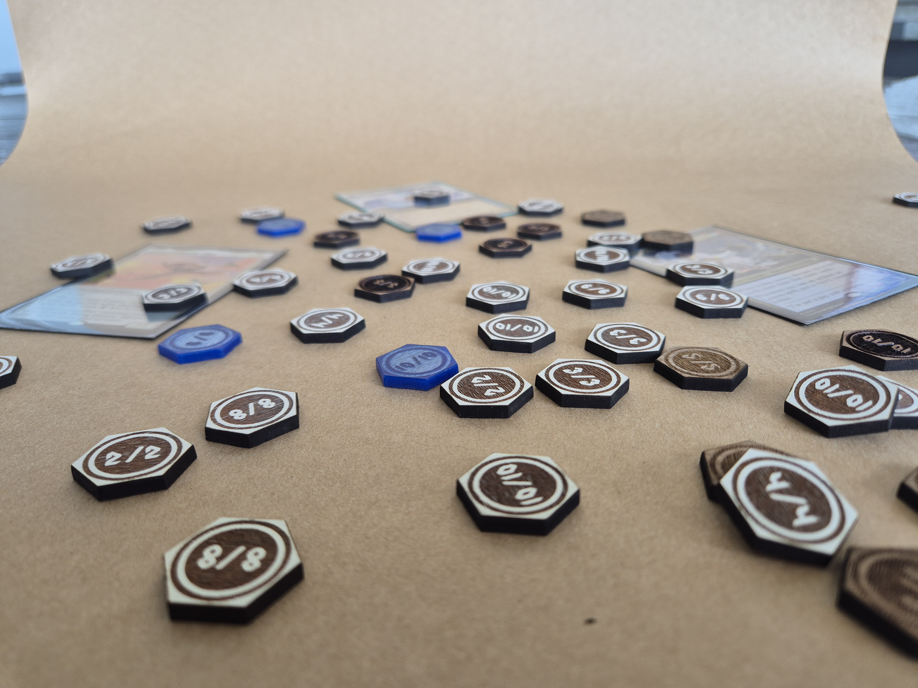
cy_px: 344
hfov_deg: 73.9
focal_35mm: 23
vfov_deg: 58.9
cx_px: 459
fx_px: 610
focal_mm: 5.4
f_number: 1.8
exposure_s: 1/180
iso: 64
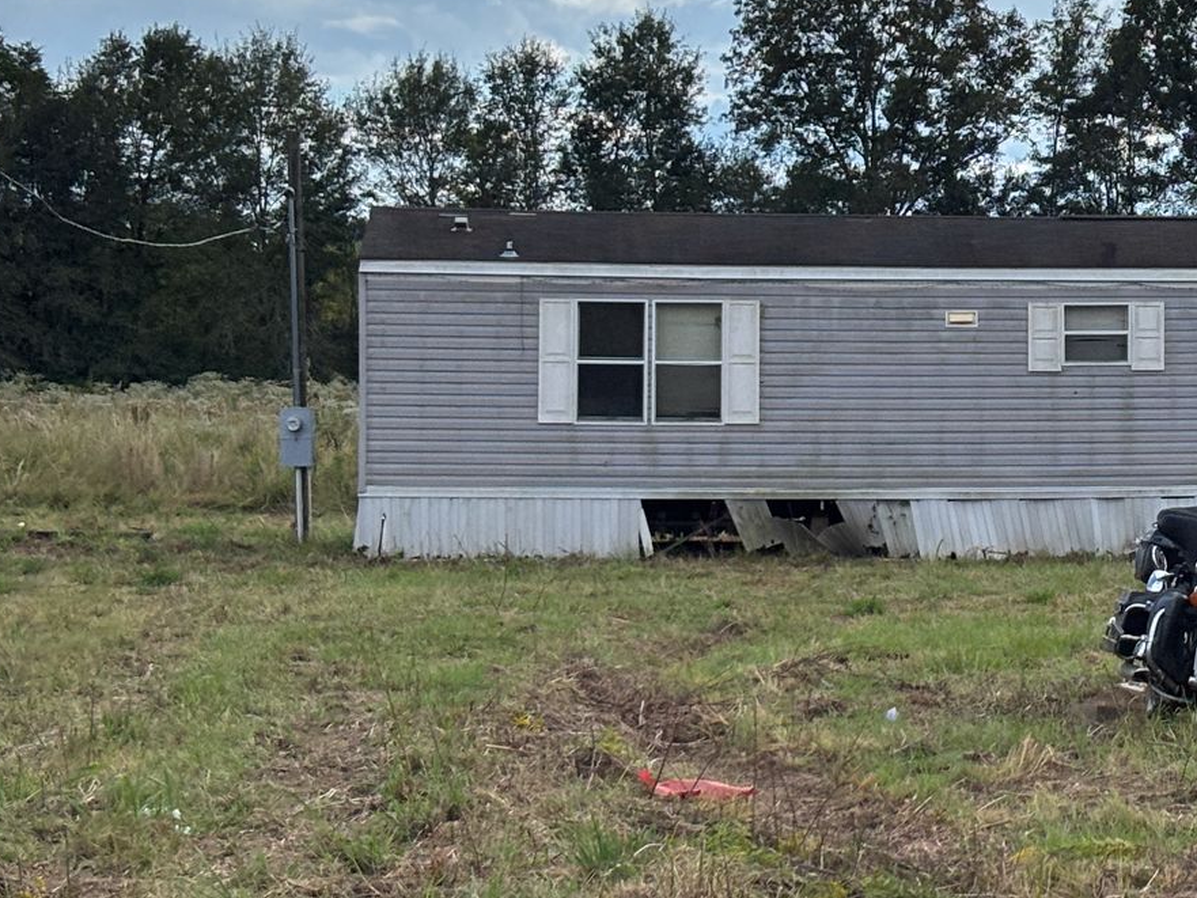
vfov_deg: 12.6
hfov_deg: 16.3
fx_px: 4081
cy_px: 374
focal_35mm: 118
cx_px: 1276
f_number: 1.6
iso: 40
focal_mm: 5.96
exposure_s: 1/3205
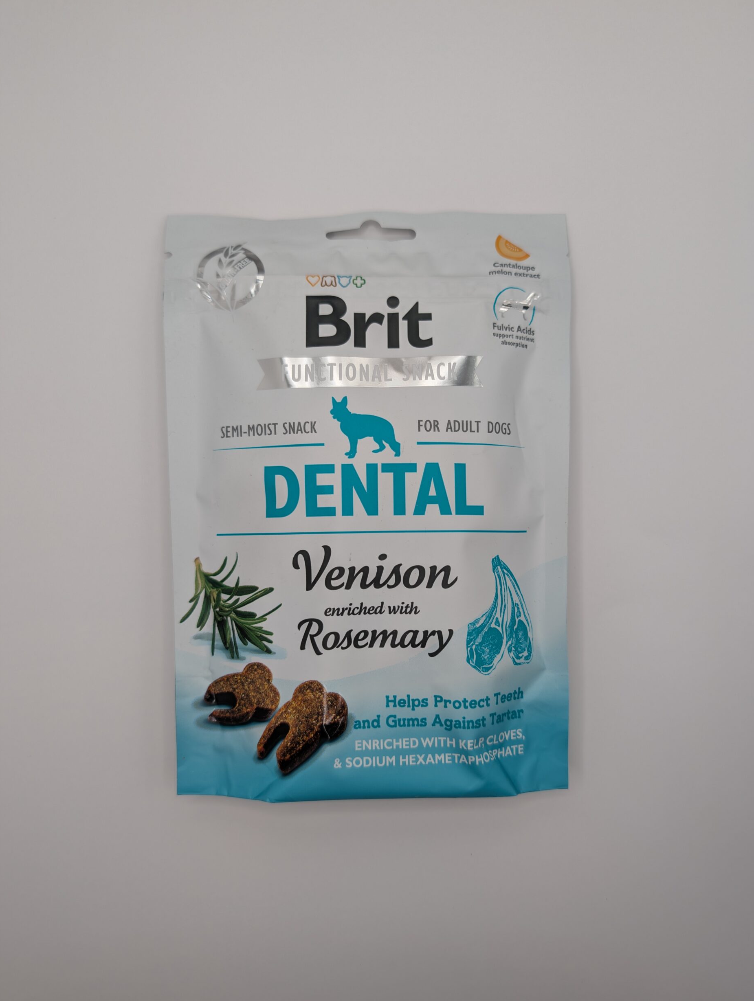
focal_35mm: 25
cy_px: 520
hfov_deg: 55.0
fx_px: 724
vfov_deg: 69.3
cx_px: 391
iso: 29
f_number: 1.68
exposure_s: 1/177
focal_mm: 6.9
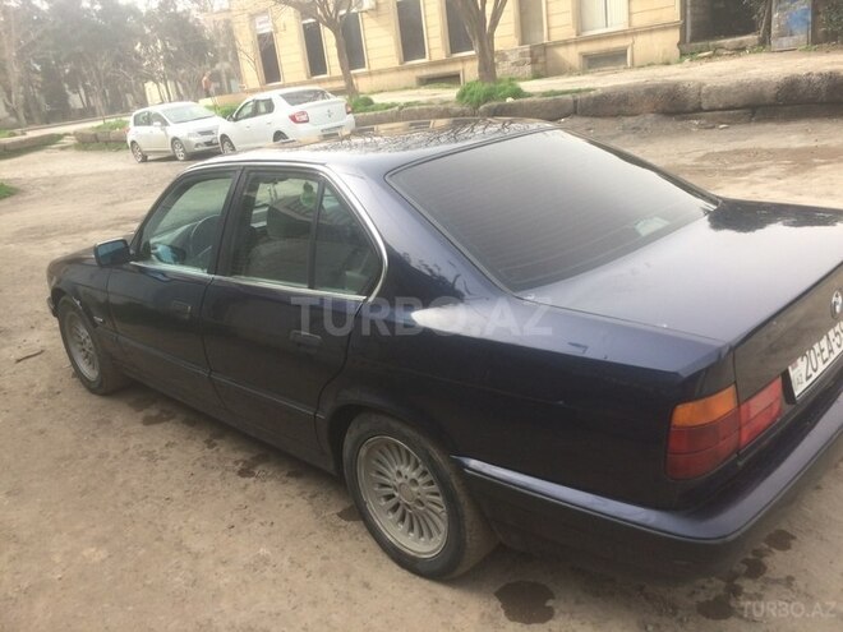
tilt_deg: -17.6
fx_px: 706
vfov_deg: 48.2
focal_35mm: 29
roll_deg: +8.0
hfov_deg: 61.7
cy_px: 316
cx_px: 422
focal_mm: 4.15
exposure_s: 1/456
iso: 32
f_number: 2.2
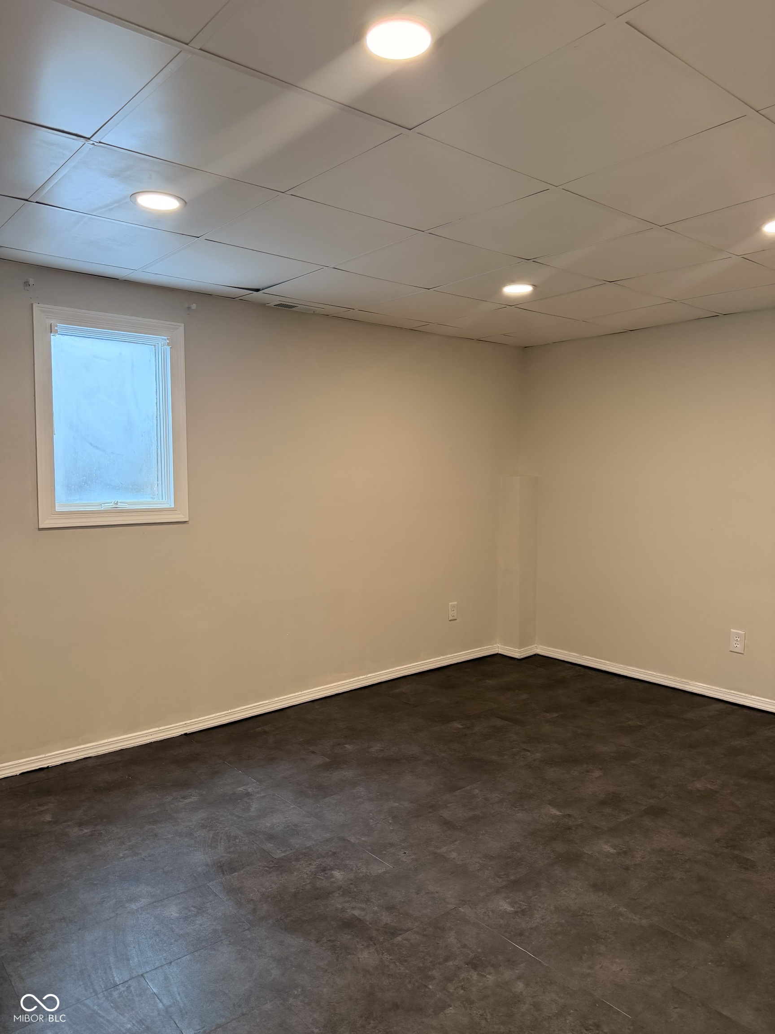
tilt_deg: -3.6
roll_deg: +0.0
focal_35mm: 24
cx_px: 388
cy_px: 517
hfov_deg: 56.8
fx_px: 716
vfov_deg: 71.6
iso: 200
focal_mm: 6.76
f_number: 1.78
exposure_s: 1/120
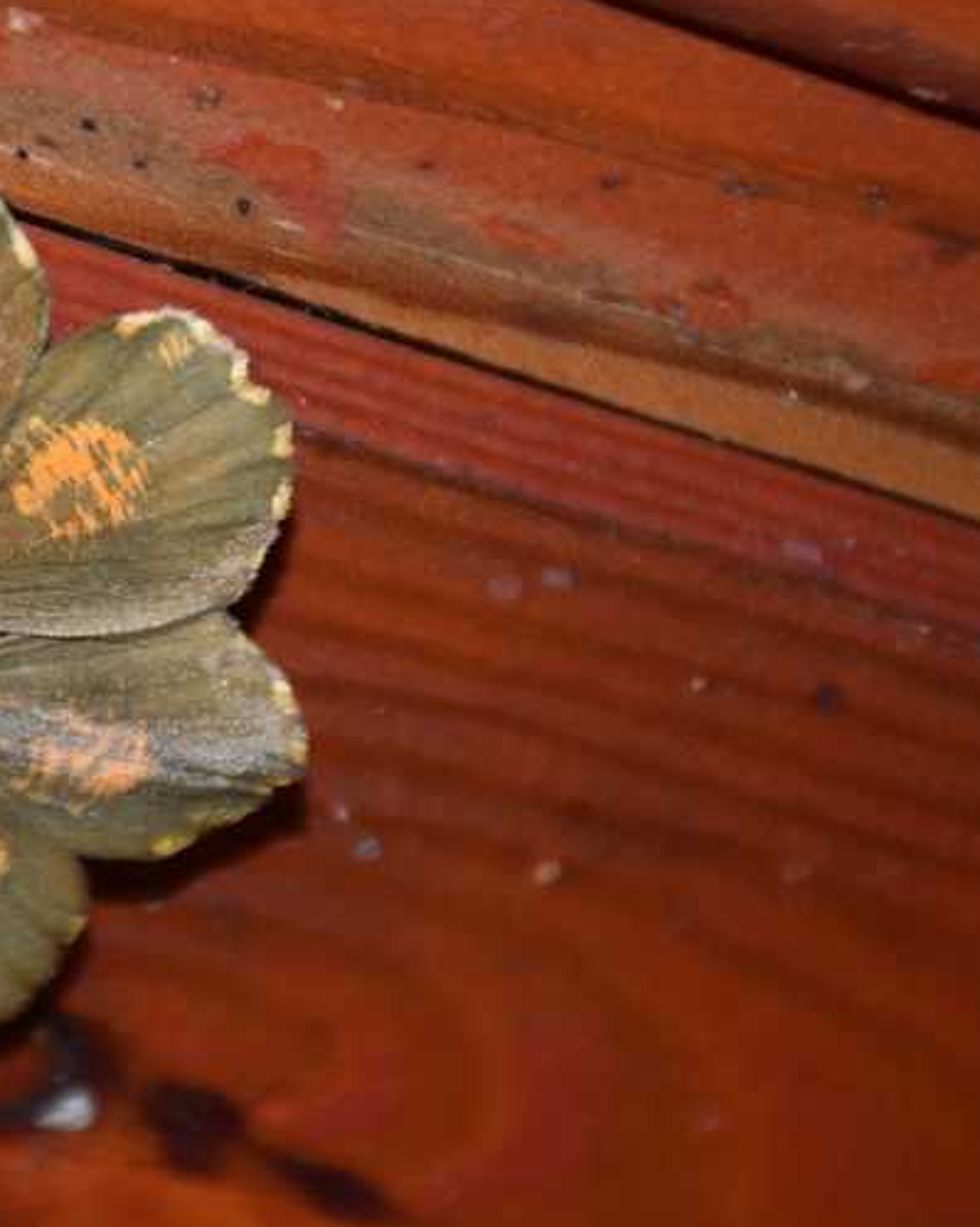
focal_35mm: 380
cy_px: 540
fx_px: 13785
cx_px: 30
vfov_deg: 5.1
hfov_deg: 4.1
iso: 500
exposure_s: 1/60
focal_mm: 140
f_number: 5.6
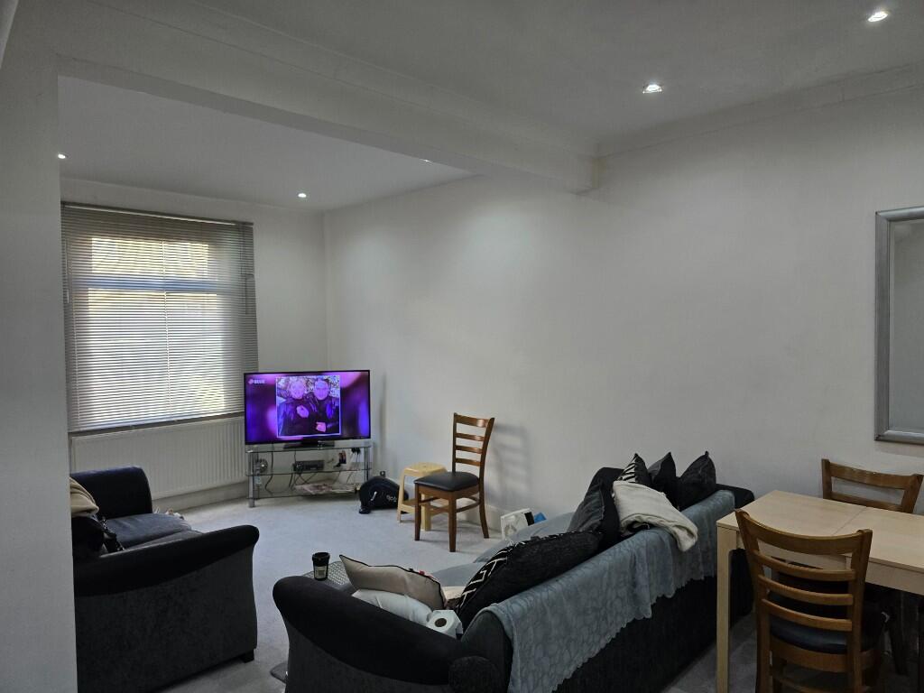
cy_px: 346
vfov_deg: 58.9
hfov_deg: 73.9
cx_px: 462
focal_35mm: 23
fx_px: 614
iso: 160
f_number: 1.7
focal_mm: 6.3
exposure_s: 1/100
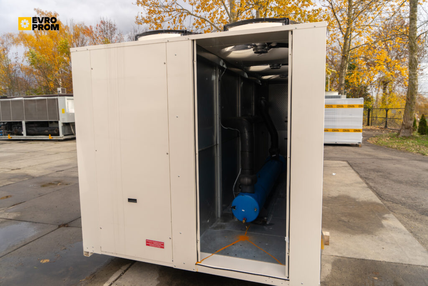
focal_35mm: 24
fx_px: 285
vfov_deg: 53.1
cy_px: 143
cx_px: 214
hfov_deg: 73.7
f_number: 5.6
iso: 160
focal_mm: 24
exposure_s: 1/500
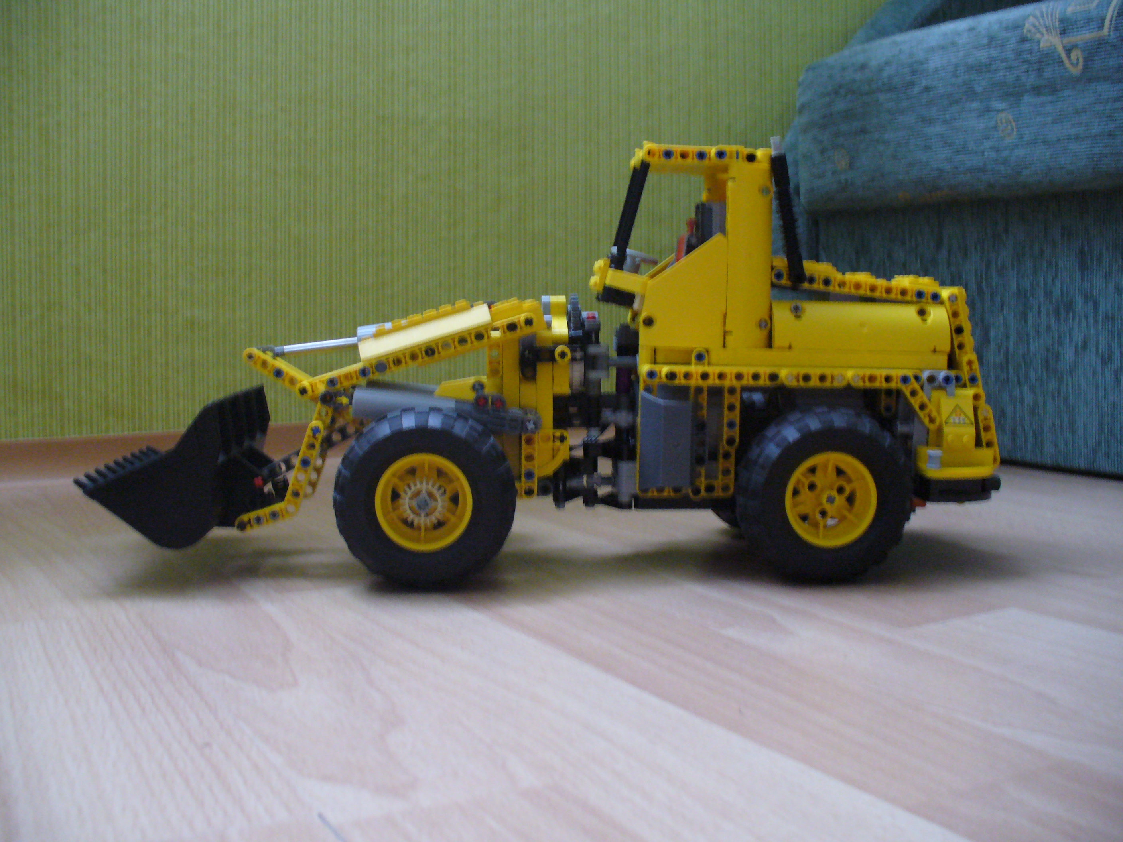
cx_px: 562
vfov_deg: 38.7
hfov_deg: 50.1
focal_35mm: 37
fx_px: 1200
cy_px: 421
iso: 200
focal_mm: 6.1
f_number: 2.8
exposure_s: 1/10
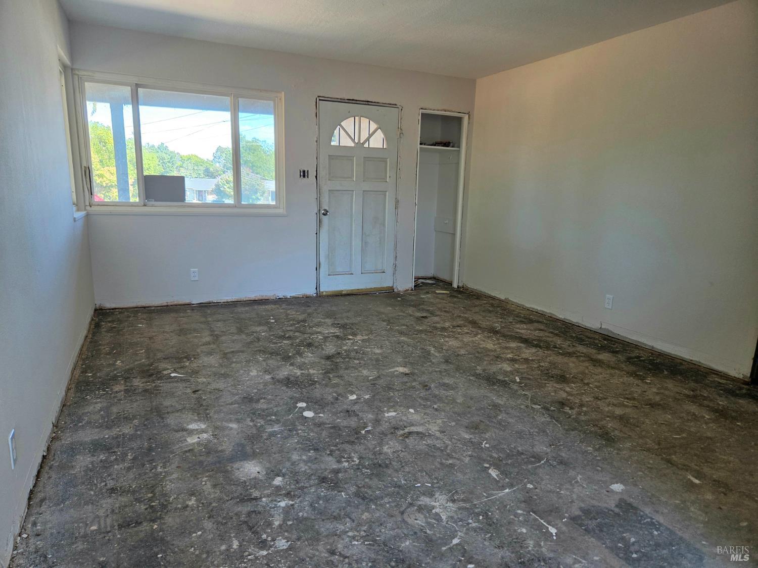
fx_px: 504
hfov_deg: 73.9
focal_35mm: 23
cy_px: 284
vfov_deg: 58.9
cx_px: 379
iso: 125
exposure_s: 1/182
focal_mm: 5.4
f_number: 1.8
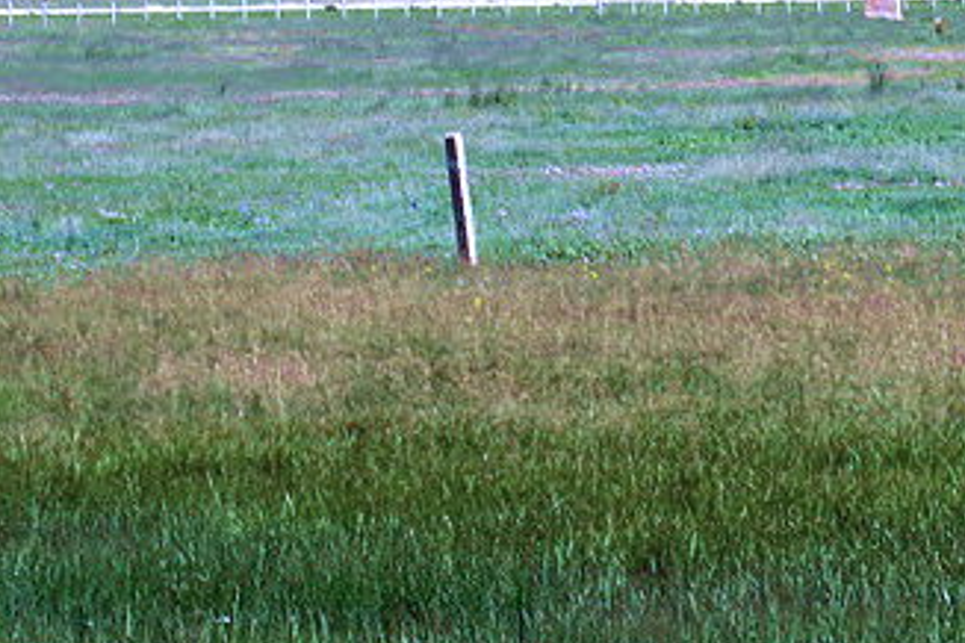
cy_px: 177
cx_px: 1272
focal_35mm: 241
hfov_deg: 8.4
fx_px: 6460
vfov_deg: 5.7
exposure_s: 1/50
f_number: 18
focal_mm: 50
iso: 200
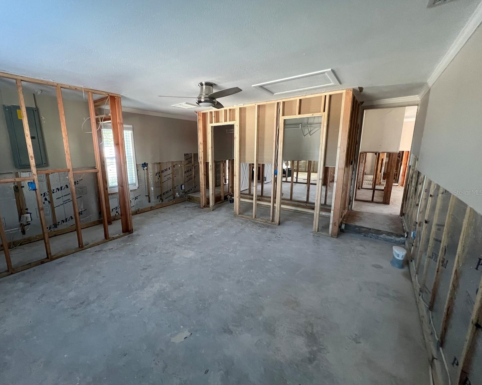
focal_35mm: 14
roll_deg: +0.6
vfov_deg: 88.0
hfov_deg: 100.4
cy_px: 192
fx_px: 200
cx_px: 219
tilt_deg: -12.9
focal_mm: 1.57
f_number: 1.8
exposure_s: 1/73
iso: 250
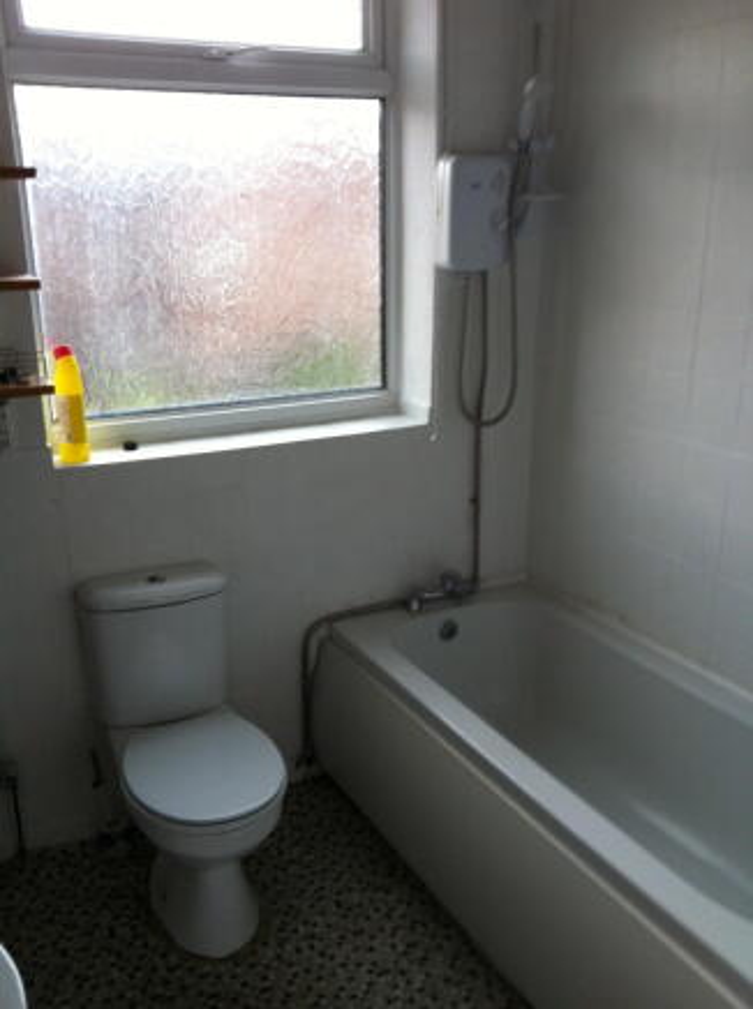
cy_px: 504
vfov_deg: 52.7
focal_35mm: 35
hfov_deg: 40.6
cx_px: 376
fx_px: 1019
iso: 80
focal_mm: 3.85
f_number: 2.8
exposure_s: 1/20
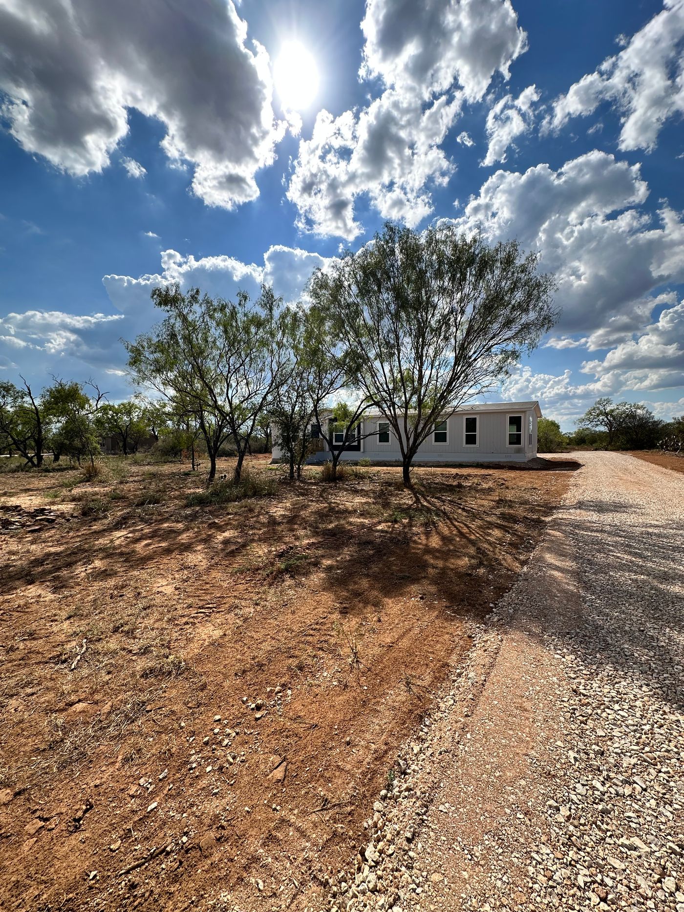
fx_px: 369
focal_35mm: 14
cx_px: 342
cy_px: 456
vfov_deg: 102.1
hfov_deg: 85.7
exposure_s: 1/1887
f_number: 2.2
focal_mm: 2.22
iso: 50
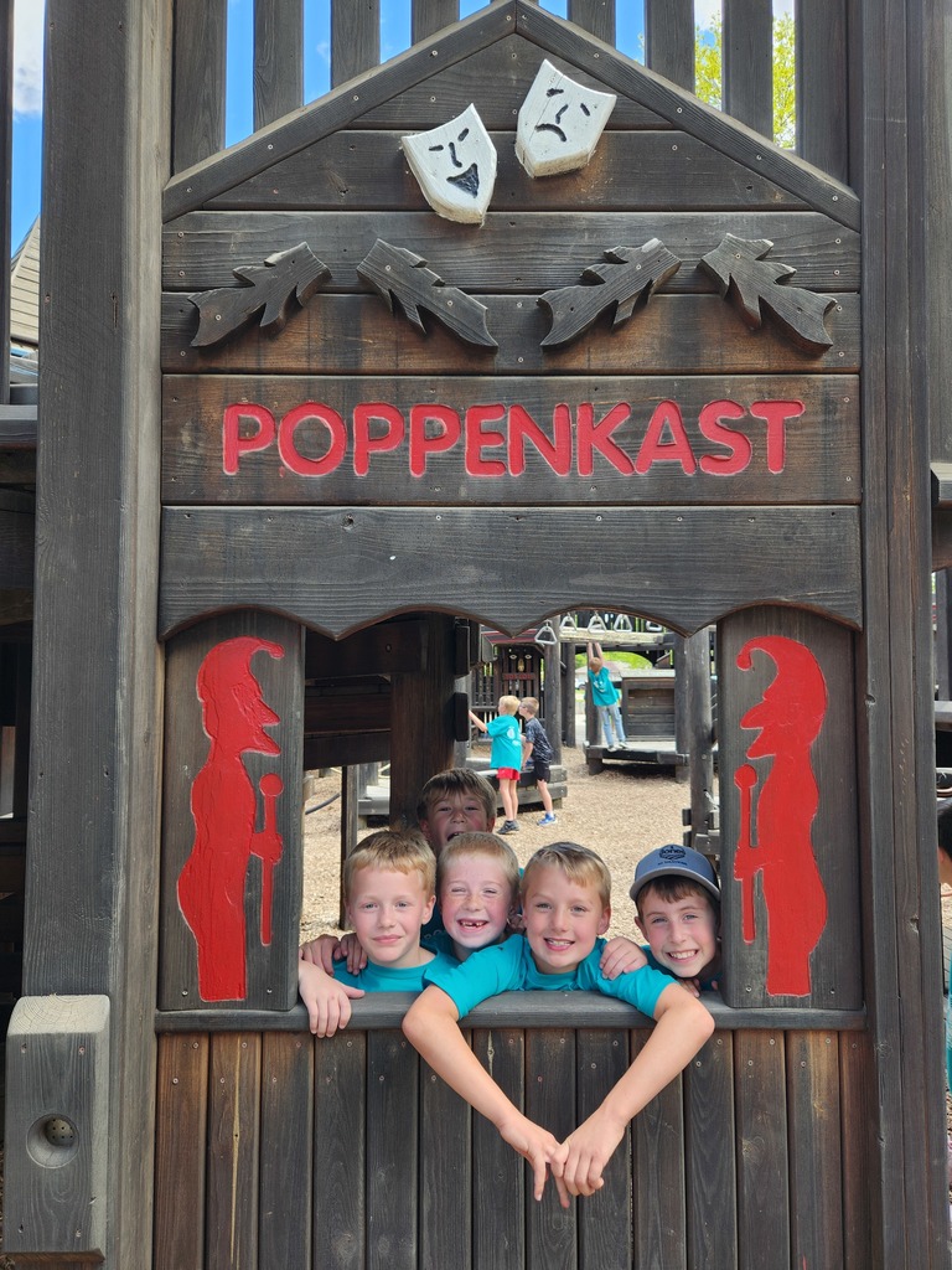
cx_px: 476
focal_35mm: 23
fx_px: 843
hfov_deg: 58.9
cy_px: 635
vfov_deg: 73.9
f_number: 1.8
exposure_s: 1/225
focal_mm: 5.4
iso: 20
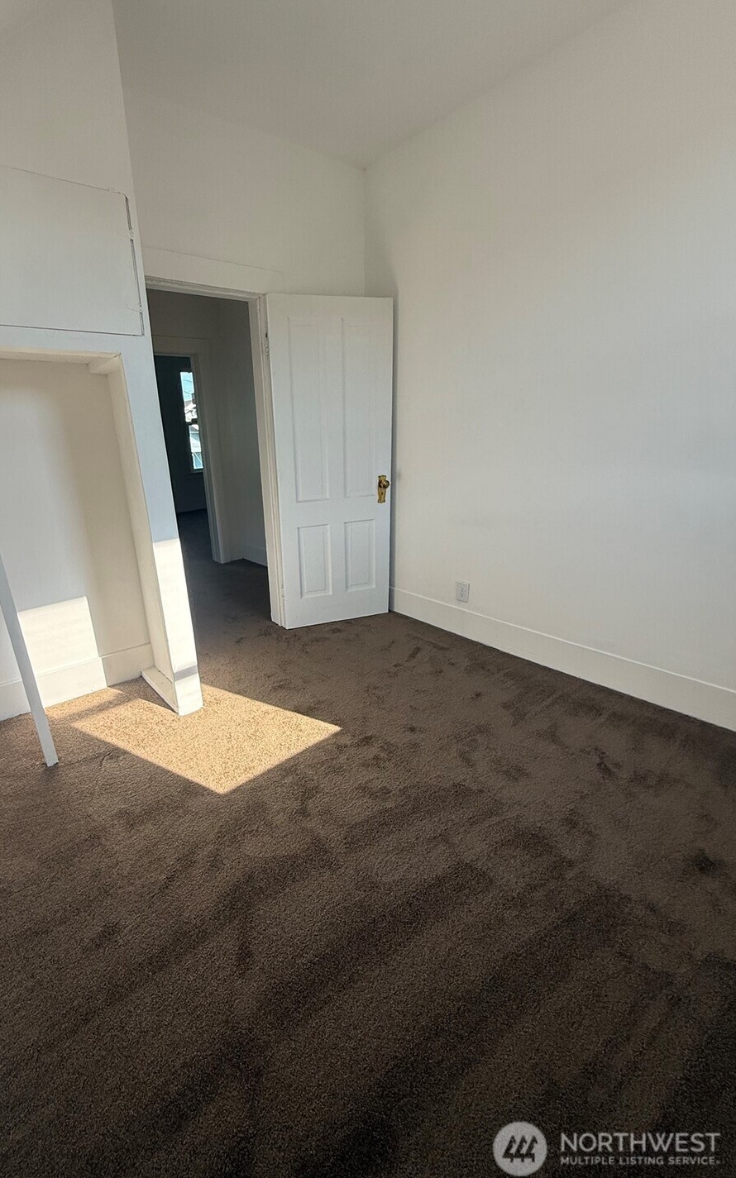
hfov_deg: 74.1
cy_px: 592
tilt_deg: -18.4
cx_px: 299
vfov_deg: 101.5
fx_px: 482
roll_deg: +2.3
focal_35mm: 15
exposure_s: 1/419
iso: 64
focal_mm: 2.22
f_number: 2.2
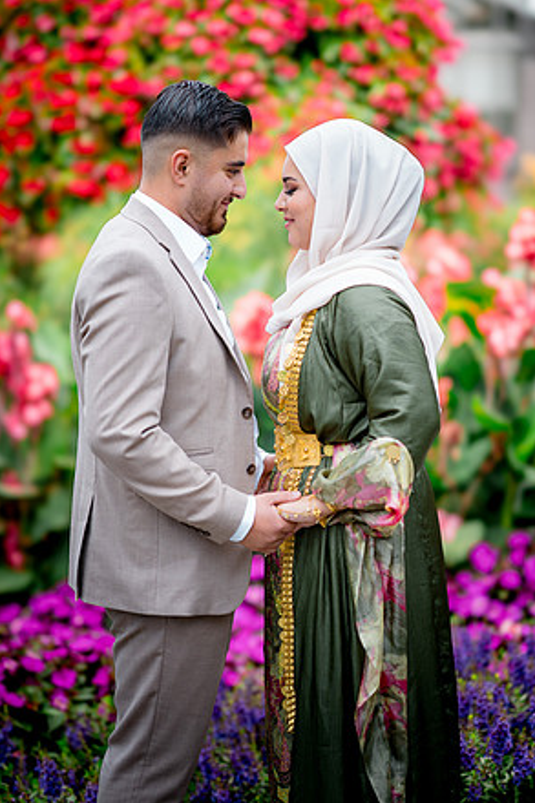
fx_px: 1941
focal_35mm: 87
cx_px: 270
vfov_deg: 23.4
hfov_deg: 15.7
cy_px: 396
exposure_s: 1/2000
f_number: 1.4
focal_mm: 85
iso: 100
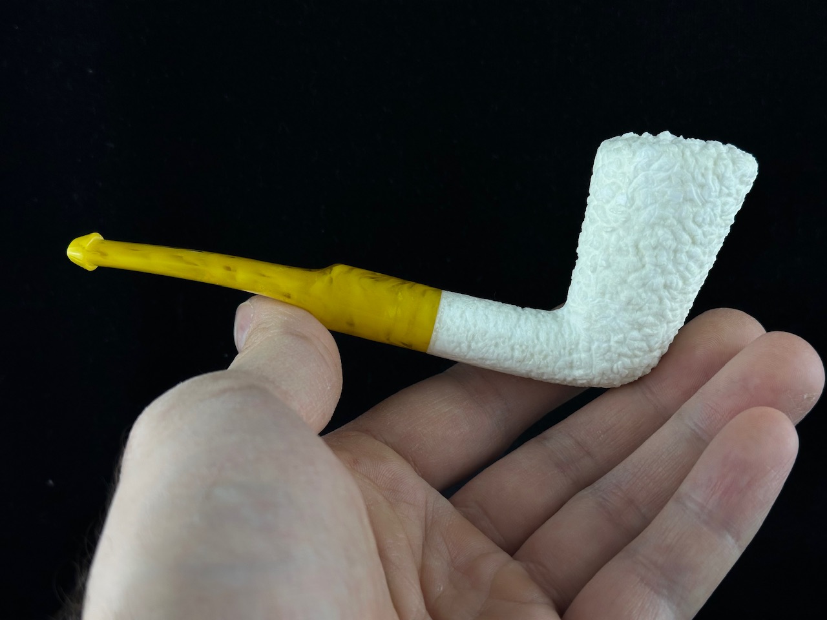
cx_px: 414
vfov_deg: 30.3
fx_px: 1147
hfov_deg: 39.7
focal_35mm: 48
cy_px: 310
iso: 64
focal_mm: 6.86
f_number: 1.78
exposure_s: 1/779
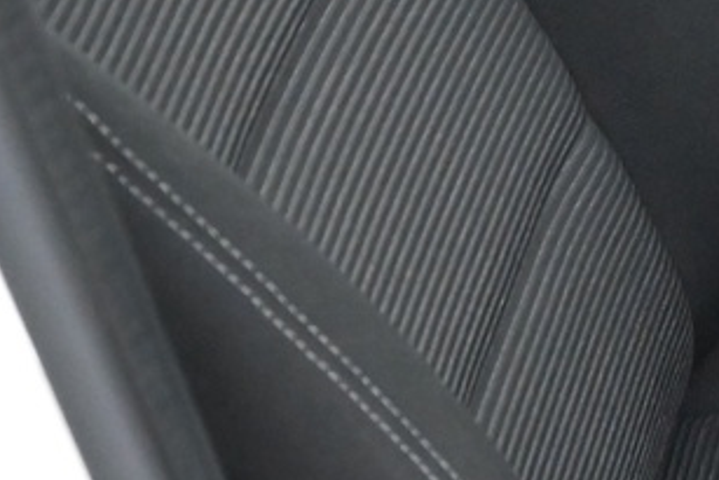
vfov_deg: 9.0
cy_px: 382
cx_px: 1276
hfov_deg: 12.3
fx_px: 3057
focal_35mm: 153
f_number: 4.5
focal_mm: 29
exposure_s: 1/60
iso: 7200
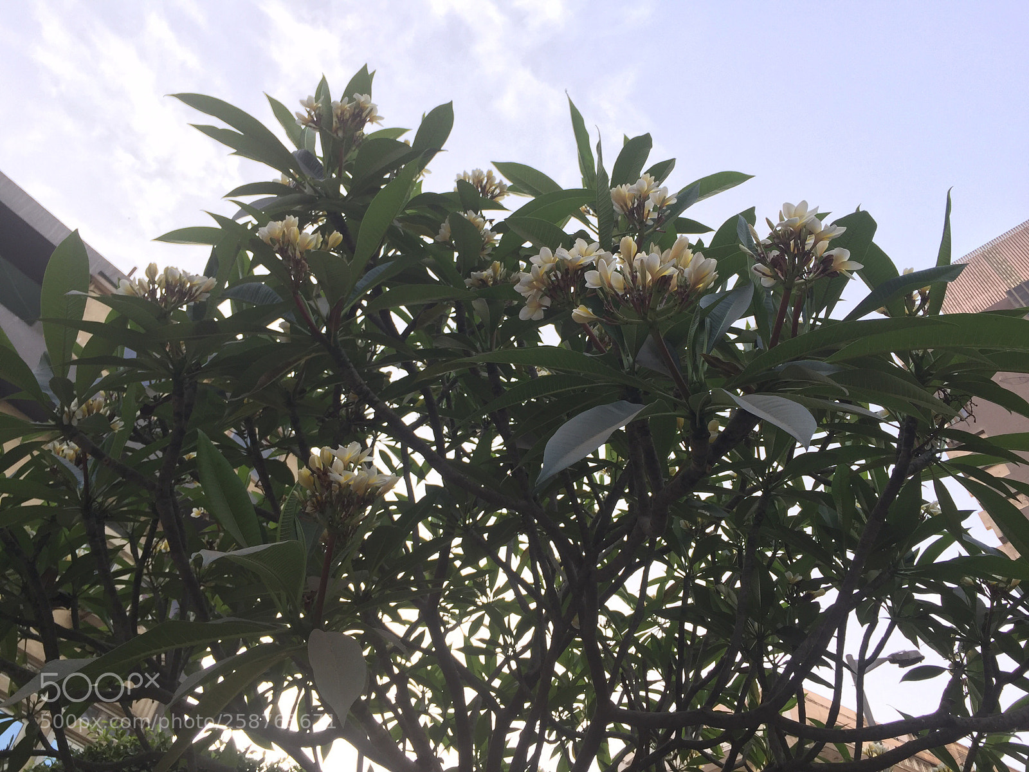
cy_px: 386
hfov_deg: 61.7
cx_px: 514
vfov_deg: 48.2
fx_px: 862
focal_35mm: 29
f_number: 2.2
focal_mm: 4.15
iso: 32
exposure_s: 1/319
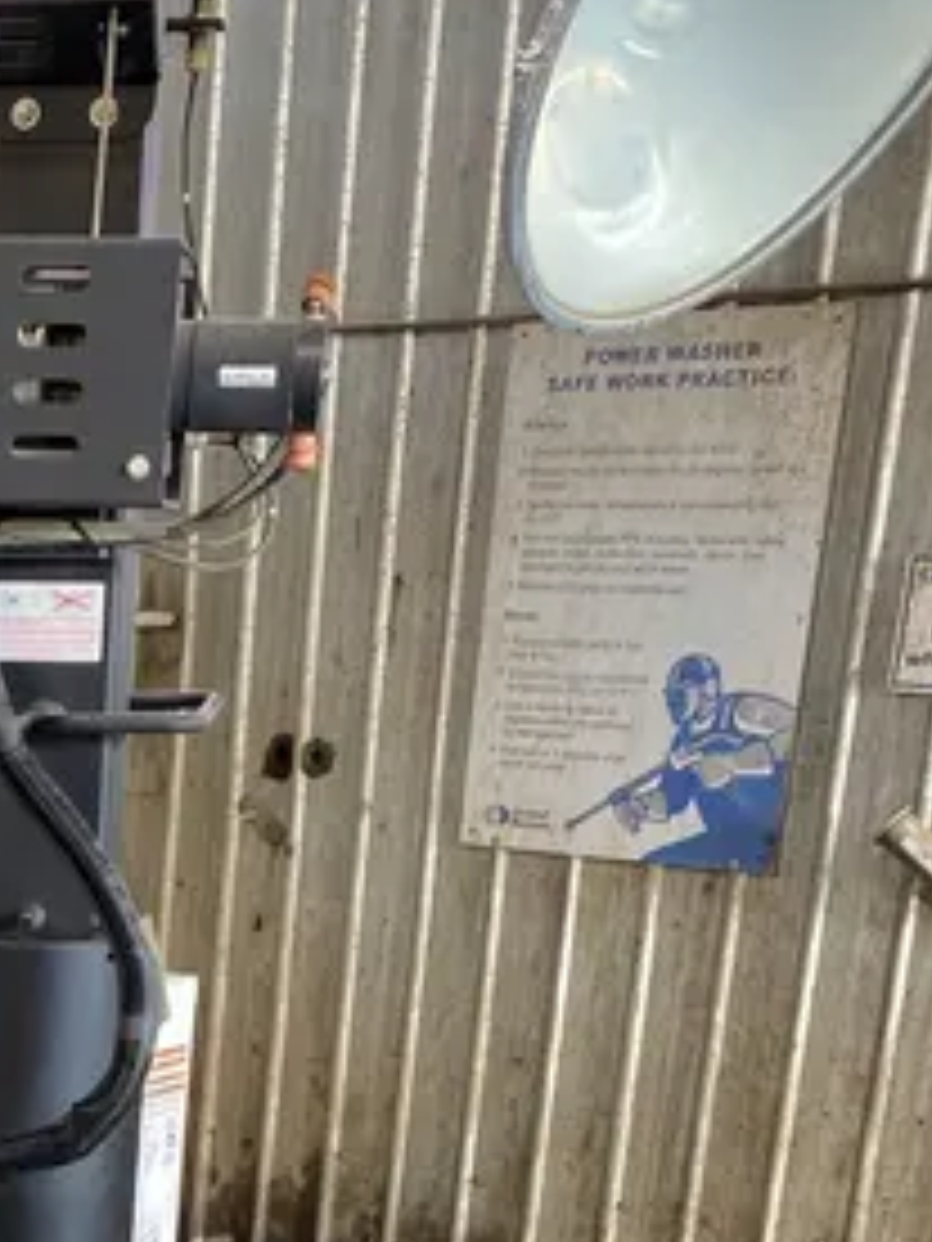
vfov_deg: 25.8
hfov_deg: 19.6
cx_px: -293
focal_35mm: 69
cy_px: 1411
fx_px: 2477
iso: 64
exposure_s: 1/60
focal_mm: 4.25
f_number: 1.8
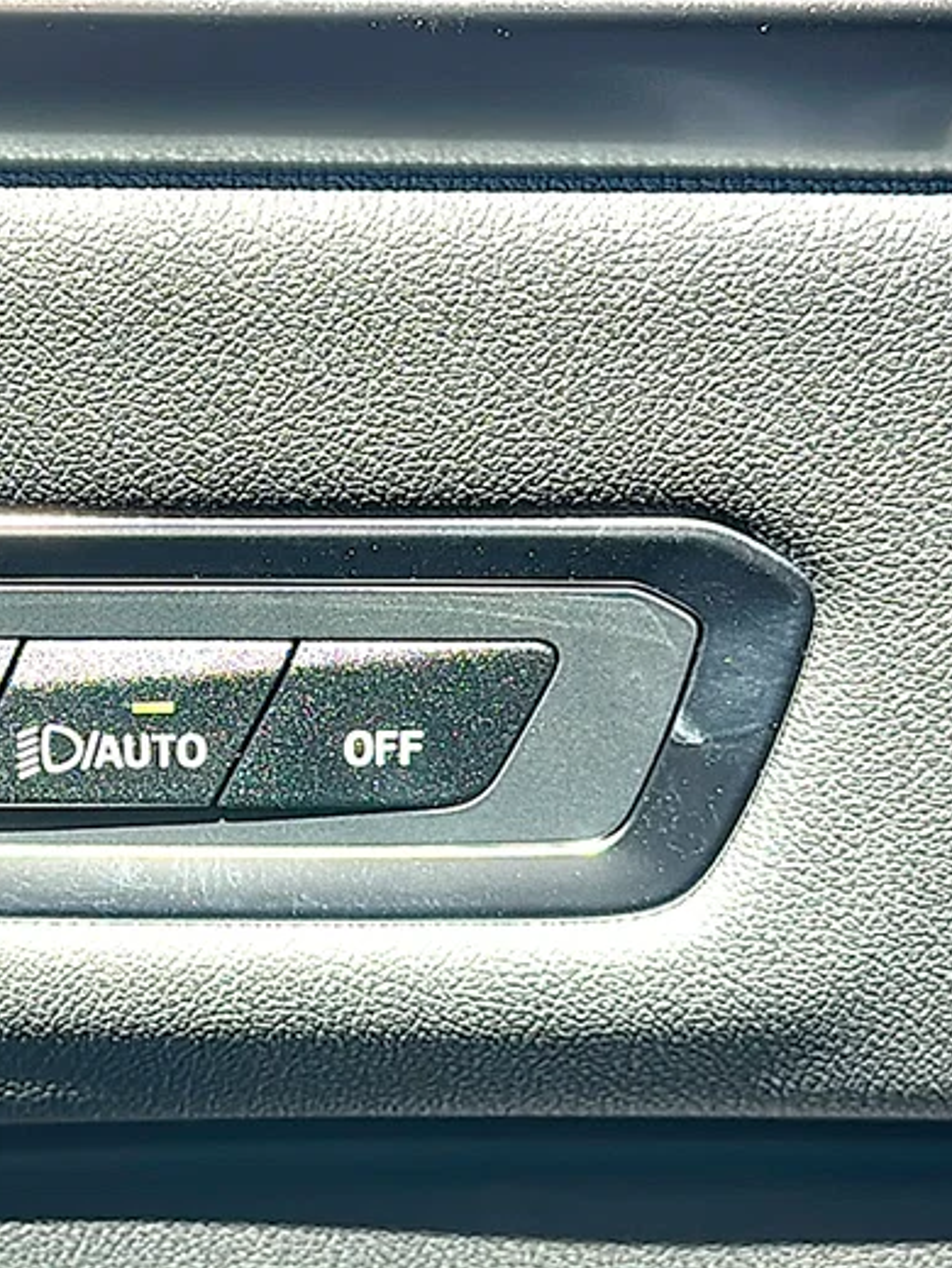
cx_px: 115
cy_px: 634
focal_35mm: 62
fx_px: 2271
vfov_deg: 31.2
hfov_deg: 23.1
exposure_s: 1/318
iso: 80
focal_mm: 6.86
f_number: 1.78
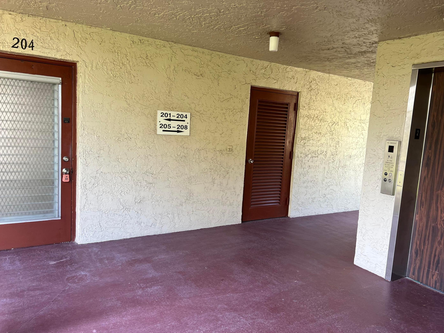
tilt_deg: -6.8
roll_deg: -3.8
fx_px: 346
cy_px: 167
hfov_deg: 65.3
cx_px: 230
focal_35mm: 27
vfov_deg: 51.4
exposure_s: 1/121
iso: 80
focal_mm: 5.7
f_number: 1.5
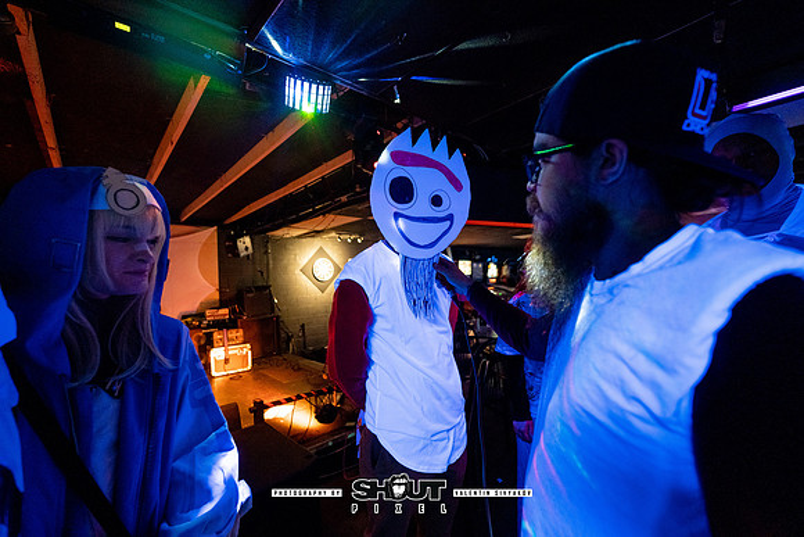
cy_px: 268
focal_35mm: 14
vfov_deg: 81.2
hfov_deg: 104.2
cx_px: 402
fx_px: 313
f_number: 2.8
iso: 3200
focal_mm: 14
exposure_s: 1/160
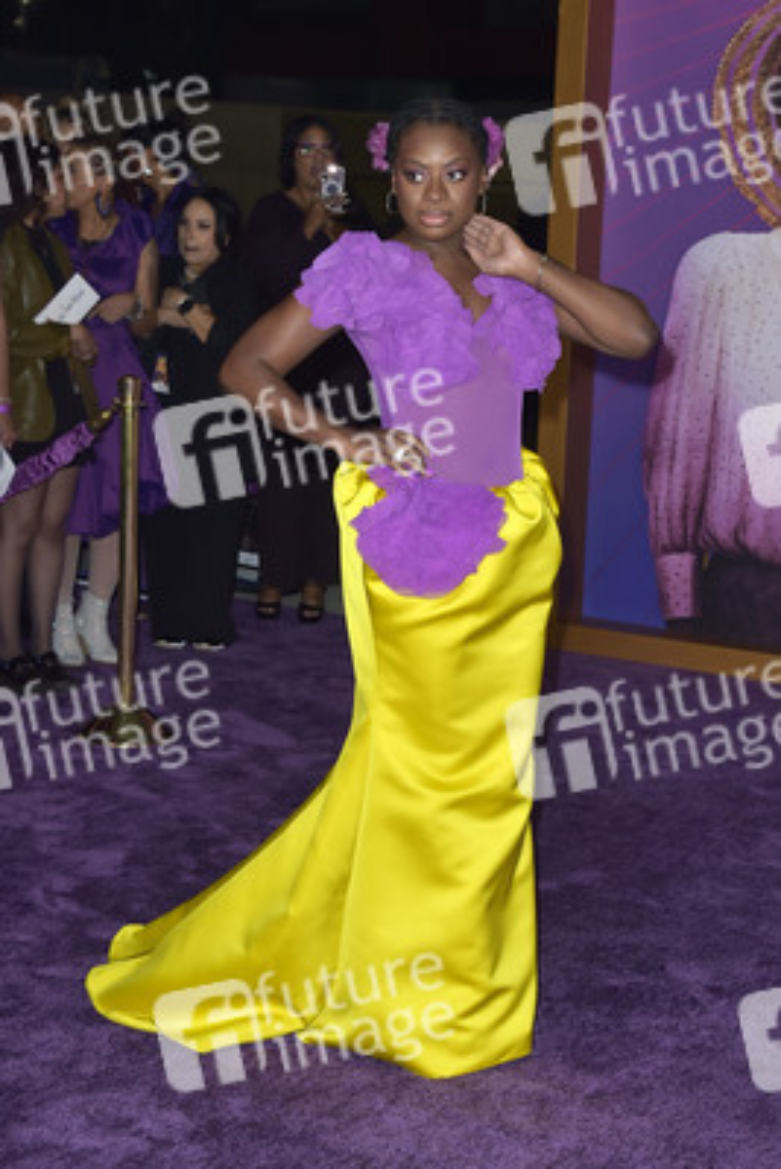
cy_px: 584
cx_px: 390
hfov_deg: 24.6
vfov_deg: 36.2
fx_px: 1788
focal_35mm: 55
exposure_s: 1/250
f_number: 6.3
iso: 500
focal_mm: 55
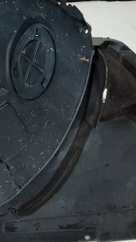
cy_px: 17
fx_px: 526
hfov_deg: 12.9
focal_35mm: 82
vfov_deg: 25.0
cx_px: -131
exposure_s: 1/50
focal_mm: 2.91
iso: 64
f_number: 1.9
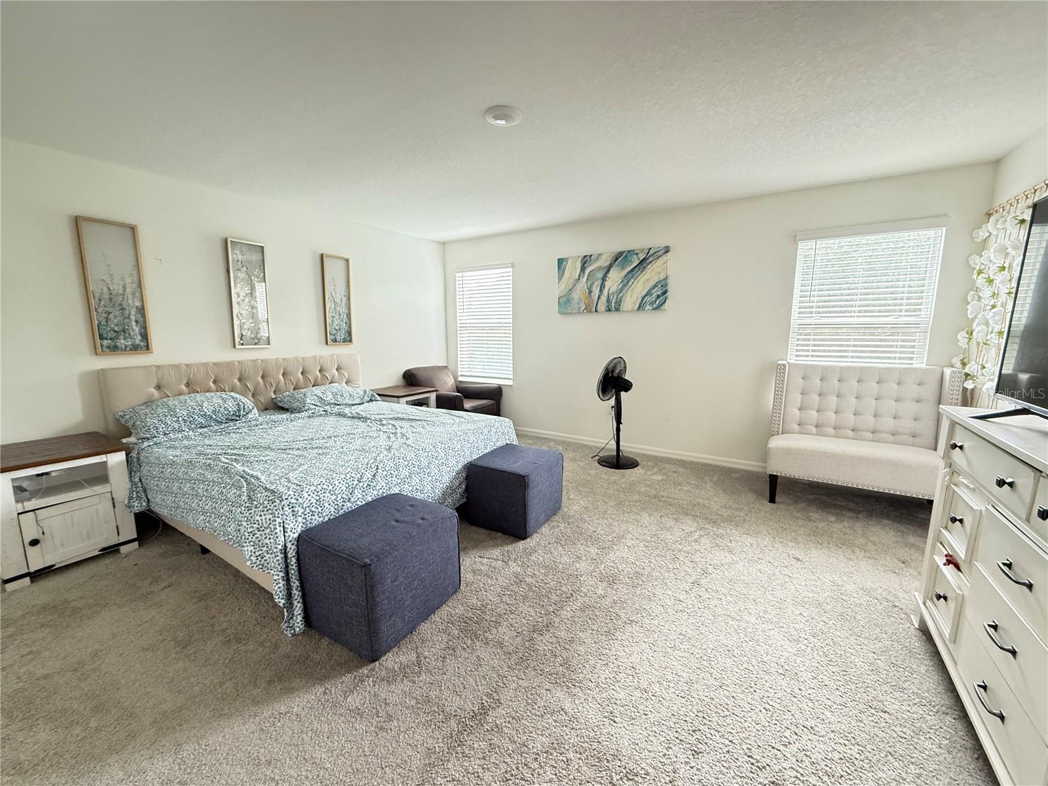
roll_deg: -0.1
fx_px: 424
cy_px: 393
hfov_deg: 102.1
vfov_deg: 85.7
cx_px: 524
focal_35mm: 14
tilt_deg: -7.9
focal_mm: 2.22
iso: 400
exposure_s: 1/60
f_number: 2.2
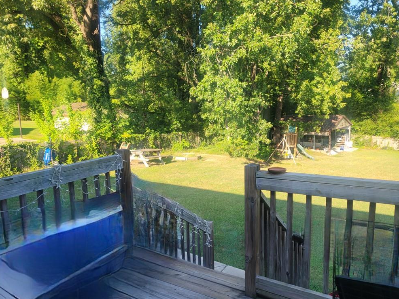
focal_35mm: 27
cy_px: 150
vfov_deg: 51.4
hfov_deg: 65.3
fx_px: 311
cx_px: 204
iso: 40
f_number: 1.8
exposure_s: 1/500
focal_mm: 5.4
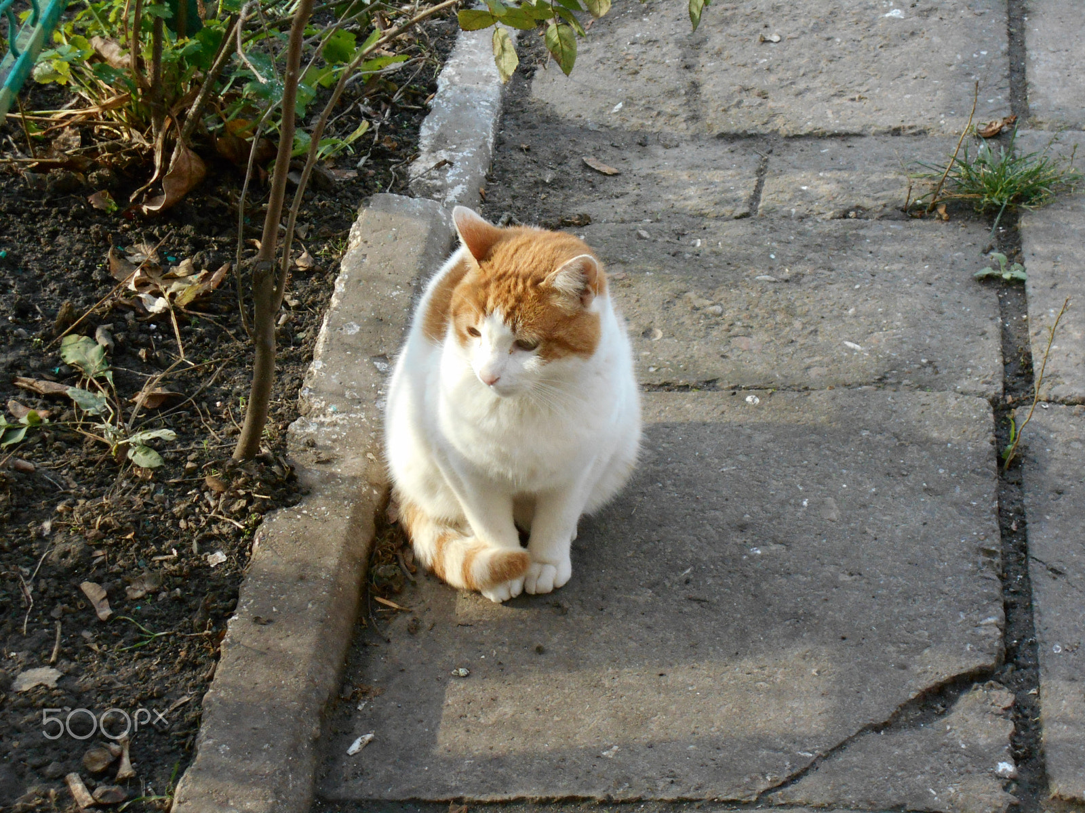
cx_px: 542
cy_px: 406
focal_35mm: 86
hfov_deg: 22.8
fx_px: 2696
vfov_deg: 17.2
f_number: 6.3
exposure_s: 1/125
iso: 400
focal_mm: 15.4
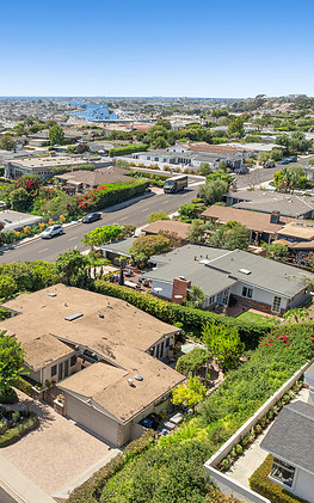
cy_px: 246
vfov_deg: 55.3
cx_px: 13
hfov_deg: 33.7
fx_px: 479
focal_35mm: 35
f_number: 2.8
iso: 120
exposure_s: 1/1600
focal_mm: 12.29
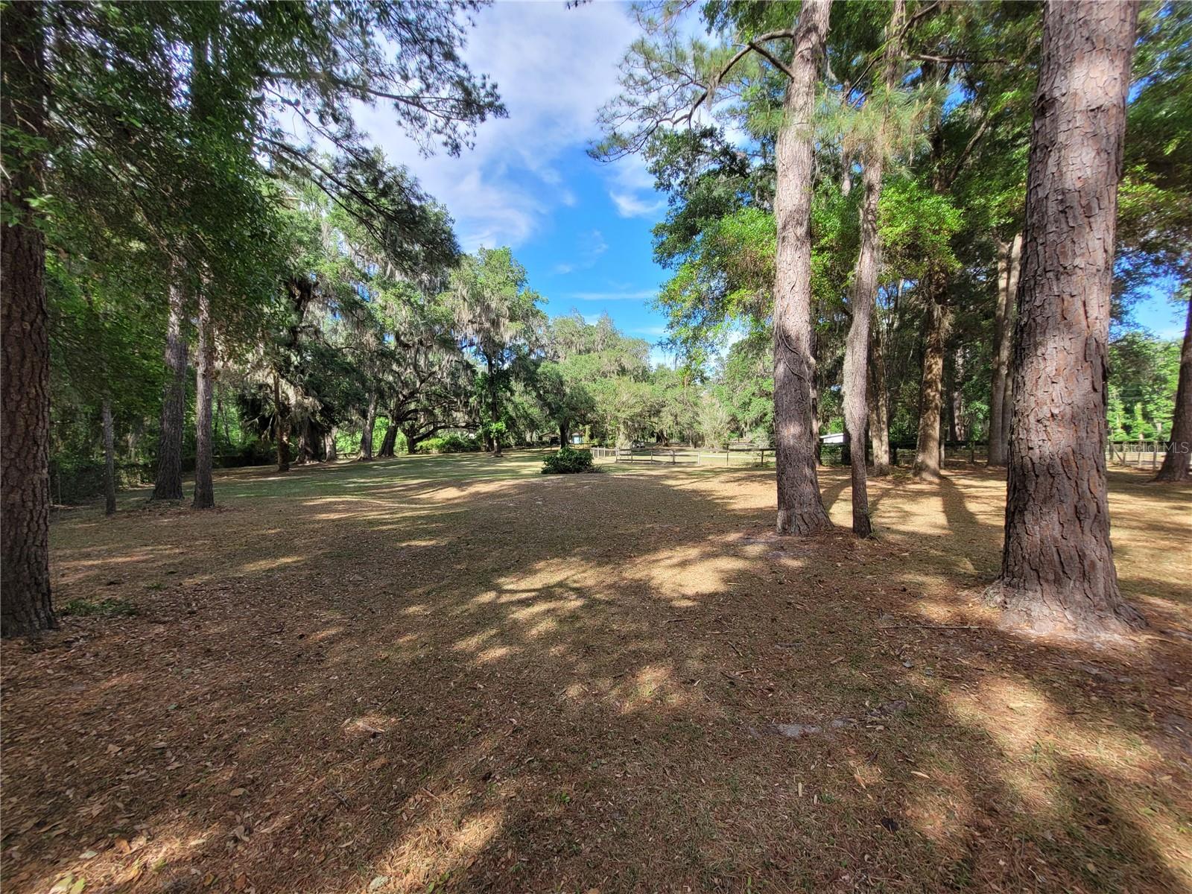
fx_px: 448
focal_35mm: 13
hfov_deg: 106.2
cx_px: 596
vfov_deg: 89.9
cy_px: 447
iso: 40
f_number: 2.2
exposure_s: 1/396
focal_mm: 1.74
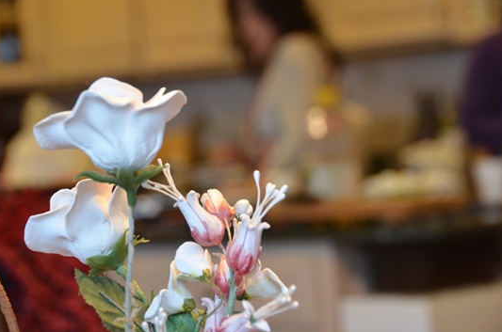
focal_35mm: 126
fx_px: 1753
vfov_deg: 10.8
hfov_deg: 16.3
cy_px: 137
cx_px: 221
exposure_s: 1/30
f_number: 5
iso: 1000
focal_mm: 70
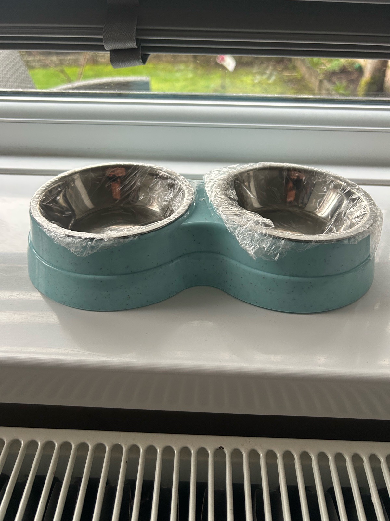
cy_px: 260
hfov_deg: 53.1
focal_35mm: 26
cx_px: 195
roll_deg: -0.1
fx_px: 391
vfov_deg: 67.3
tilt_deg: -36.2
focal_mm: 5.7
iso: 250
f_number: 1.5
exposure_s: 1/60
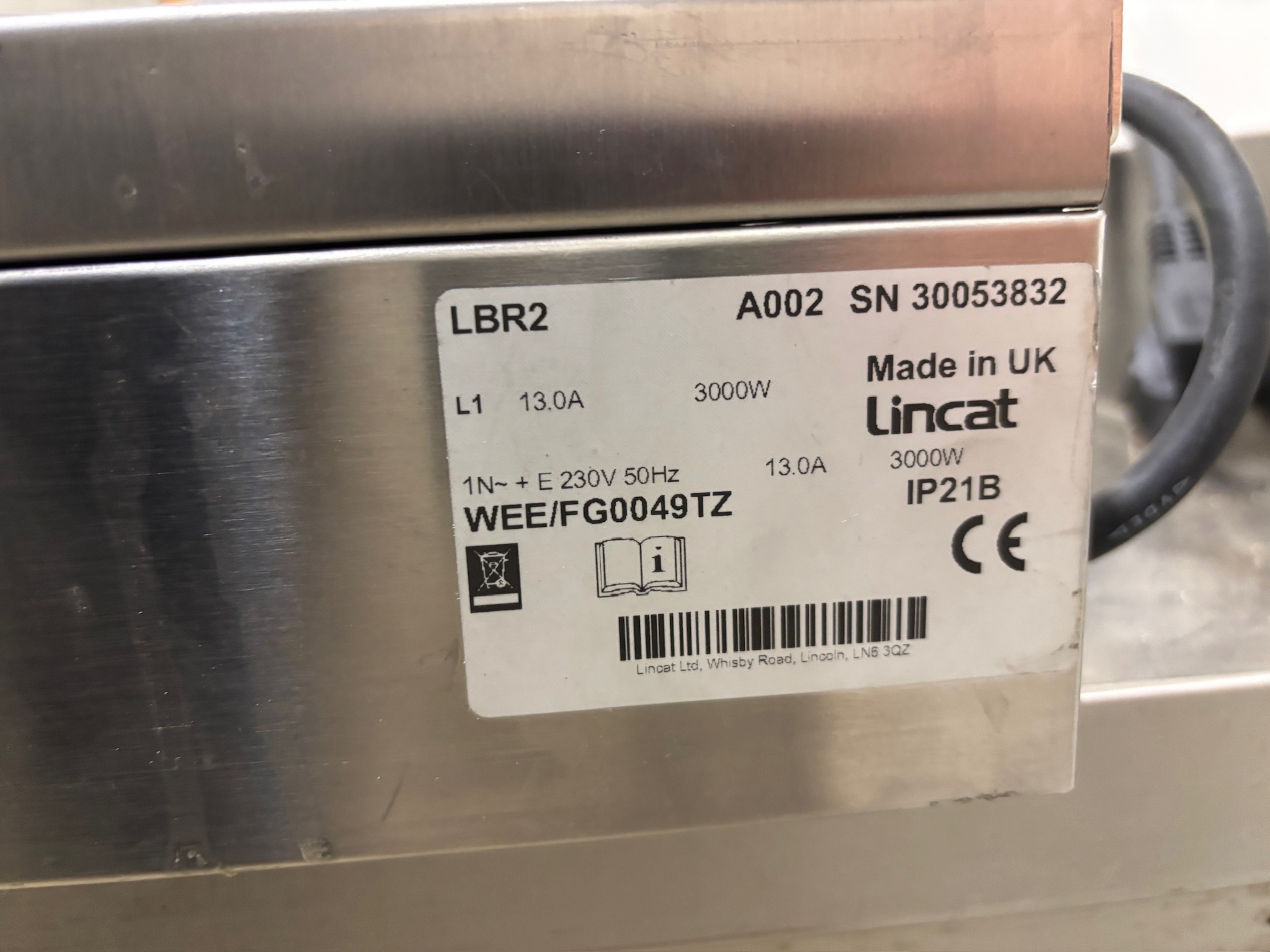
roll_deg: +0.4
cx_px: 635
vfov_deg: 53.1
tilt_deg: -13.4
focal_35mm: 26
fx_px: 954
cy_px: 476
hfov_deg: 67.3
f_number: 1.6
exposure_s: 1/50
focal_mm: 5.96
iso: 500
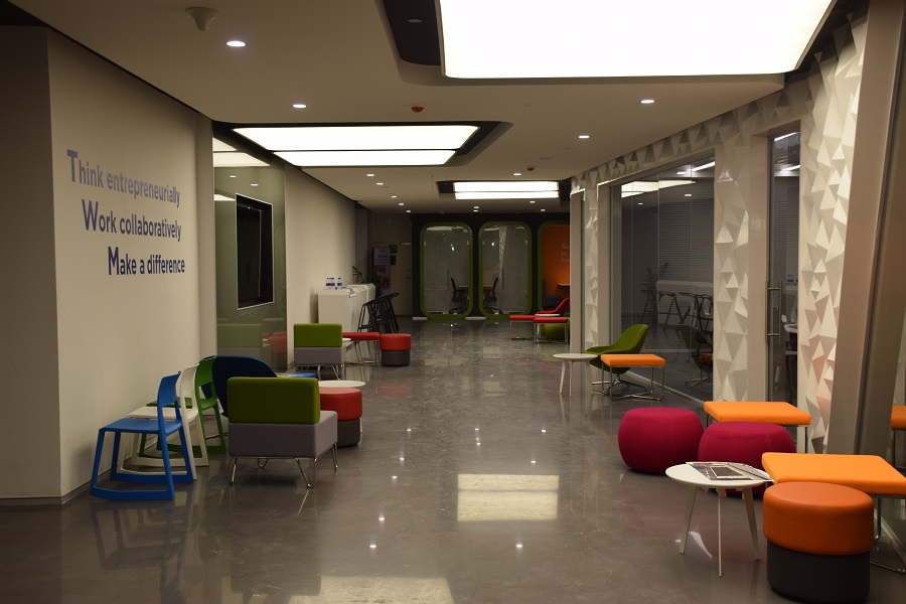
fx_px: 981
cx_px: 453
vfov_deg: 34.2
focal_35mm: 39
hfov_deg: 49.6
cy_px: 302
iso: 400
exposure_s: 1/125
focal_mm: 26
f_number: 5.6
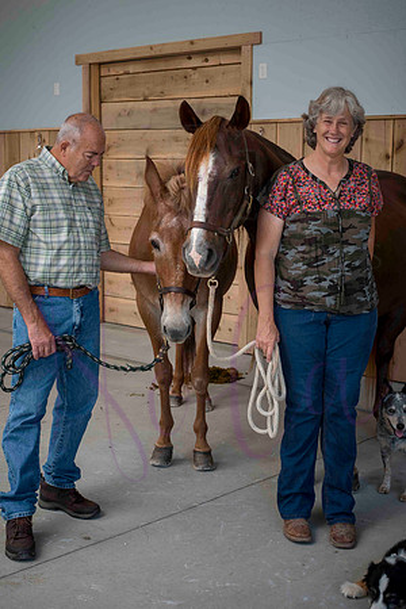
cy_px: 304
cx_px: 203
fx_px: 846
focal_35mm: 50
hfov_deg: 27.0
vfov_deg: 39.6
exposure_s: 1/160
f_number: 9
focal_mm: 50
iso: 400
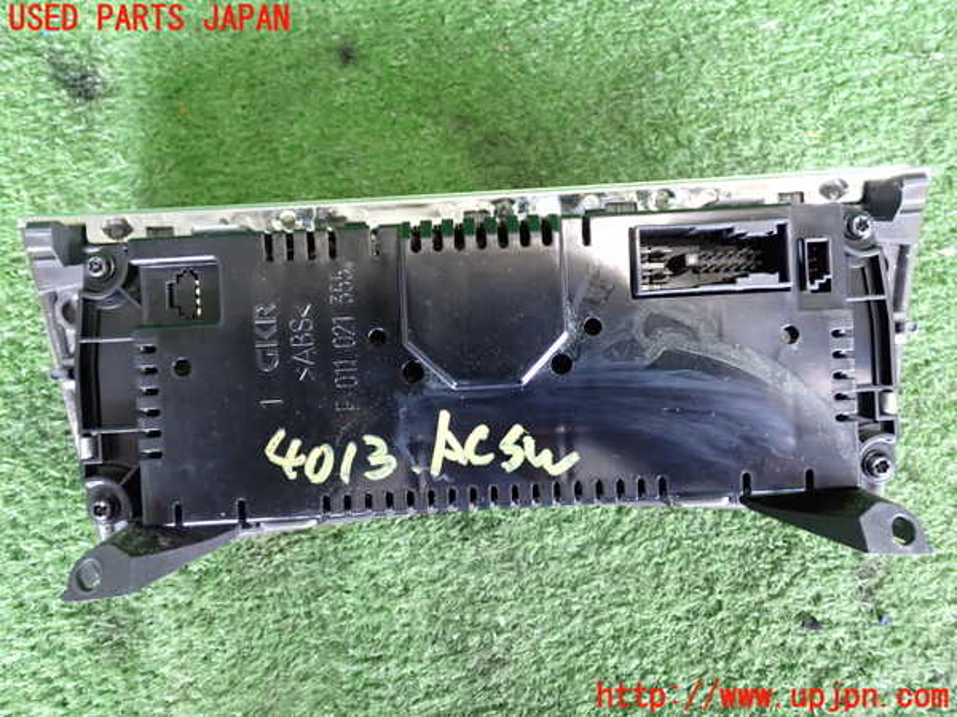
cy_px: 358
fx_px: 885
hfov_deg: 56.8
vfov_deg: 44.2
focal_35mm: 32
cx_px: 478
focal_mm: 5.79
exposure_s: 1/30
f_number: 2.4
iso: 800
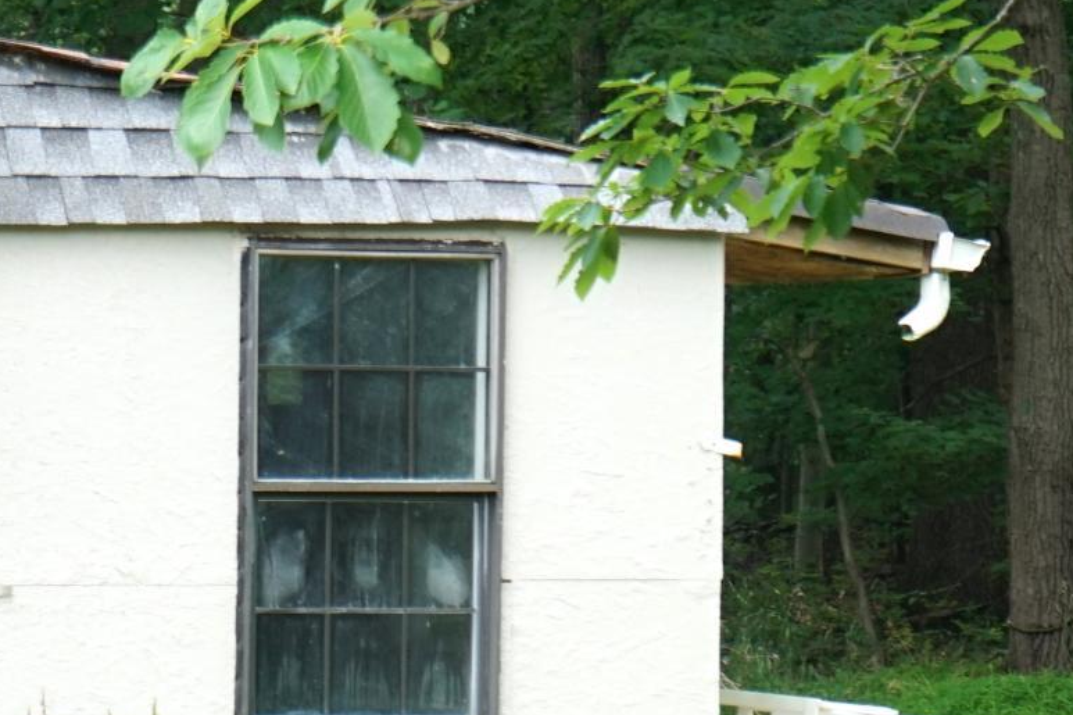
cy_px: 470
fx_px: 8671
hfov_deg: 7.0
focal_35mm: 291
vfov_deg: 4.7
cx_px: 1430
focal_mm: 50
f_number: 5.6
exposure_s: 1/80
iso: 125
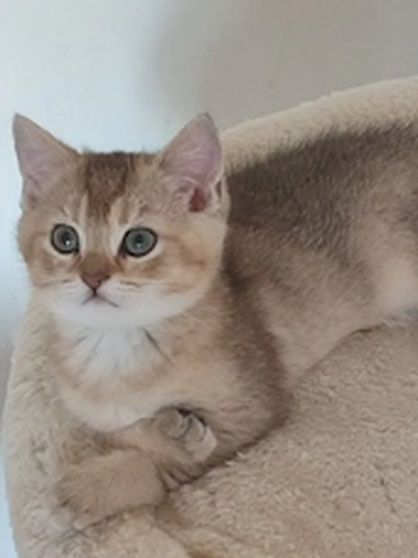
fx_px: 709
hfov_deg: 32.7
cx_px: 258
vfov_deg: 42.6
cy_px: 356
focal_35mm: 44
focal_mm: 5.95
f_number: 1.89
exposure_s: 1/50
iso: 627
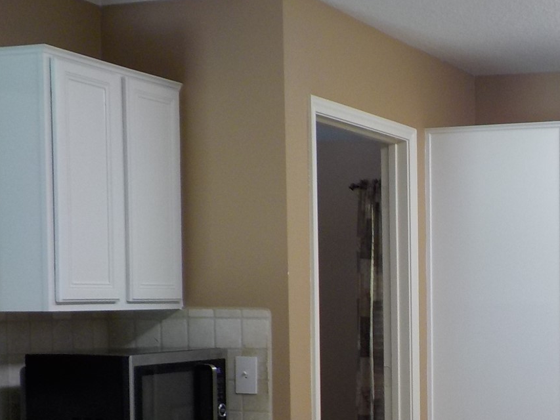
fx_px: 1165
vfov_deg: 20.2
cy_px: 343
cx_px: 522
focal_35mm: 72
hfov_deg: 26.0
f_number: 3.3
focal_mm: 4.1
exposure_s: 1/30
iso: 125
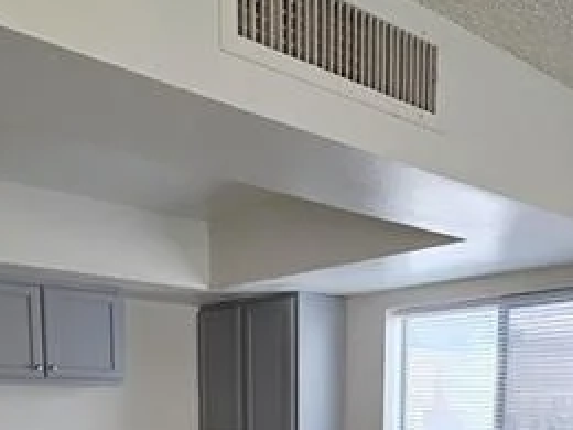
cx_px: 361
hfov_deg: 46.3
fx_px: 662
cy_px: 494
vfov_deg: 31.2
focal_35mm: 40
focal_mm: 2.2
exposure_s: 1/240
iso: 500
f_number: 1.9
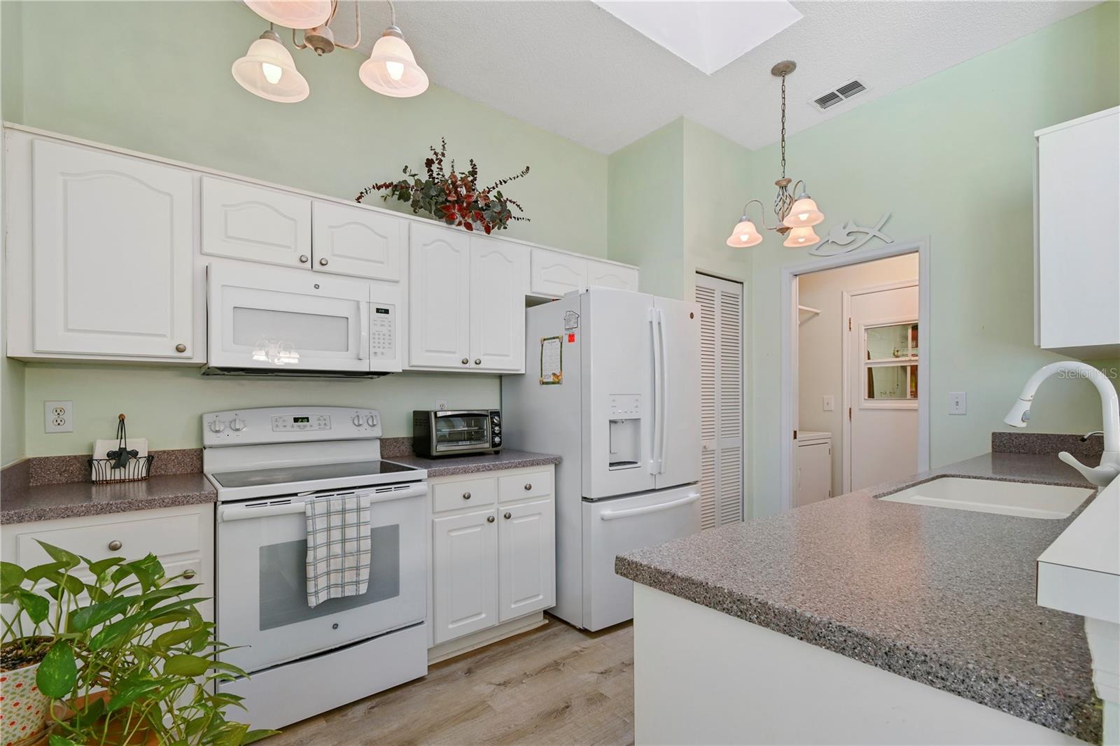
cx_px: 560
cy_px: 373
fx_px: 467
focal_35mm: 15
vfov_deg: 77.3
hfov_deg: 100.4
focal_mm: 10
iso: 100
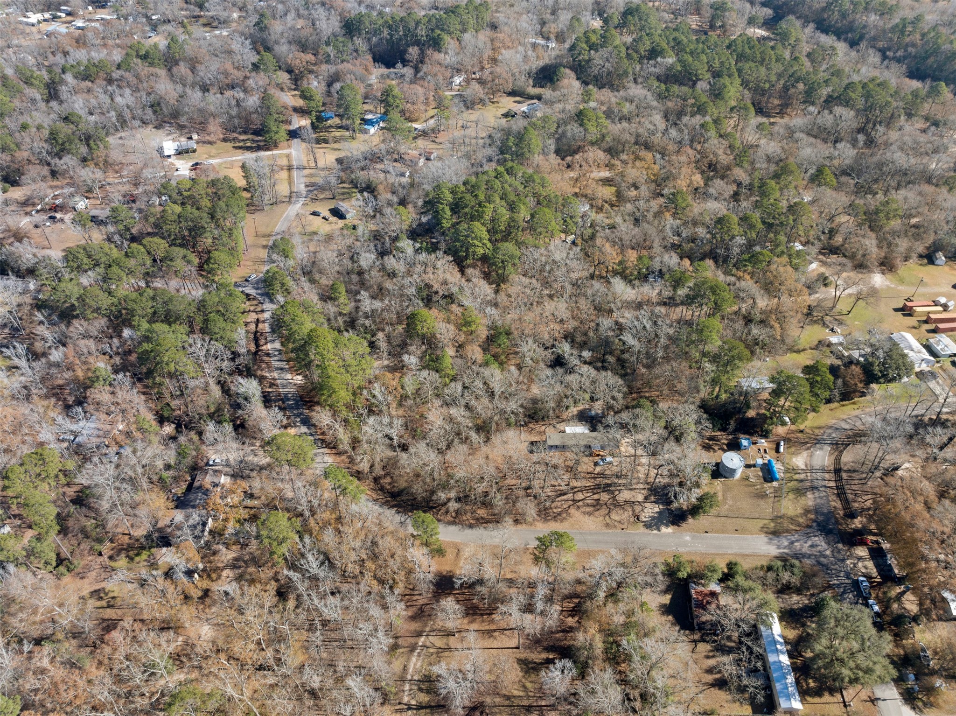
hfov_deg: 71.6
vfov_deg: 56.8
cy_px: 358
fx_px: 662
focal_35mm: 24
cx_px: 478
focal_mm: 12.29
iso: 100
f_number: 2.8
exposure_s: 1/500
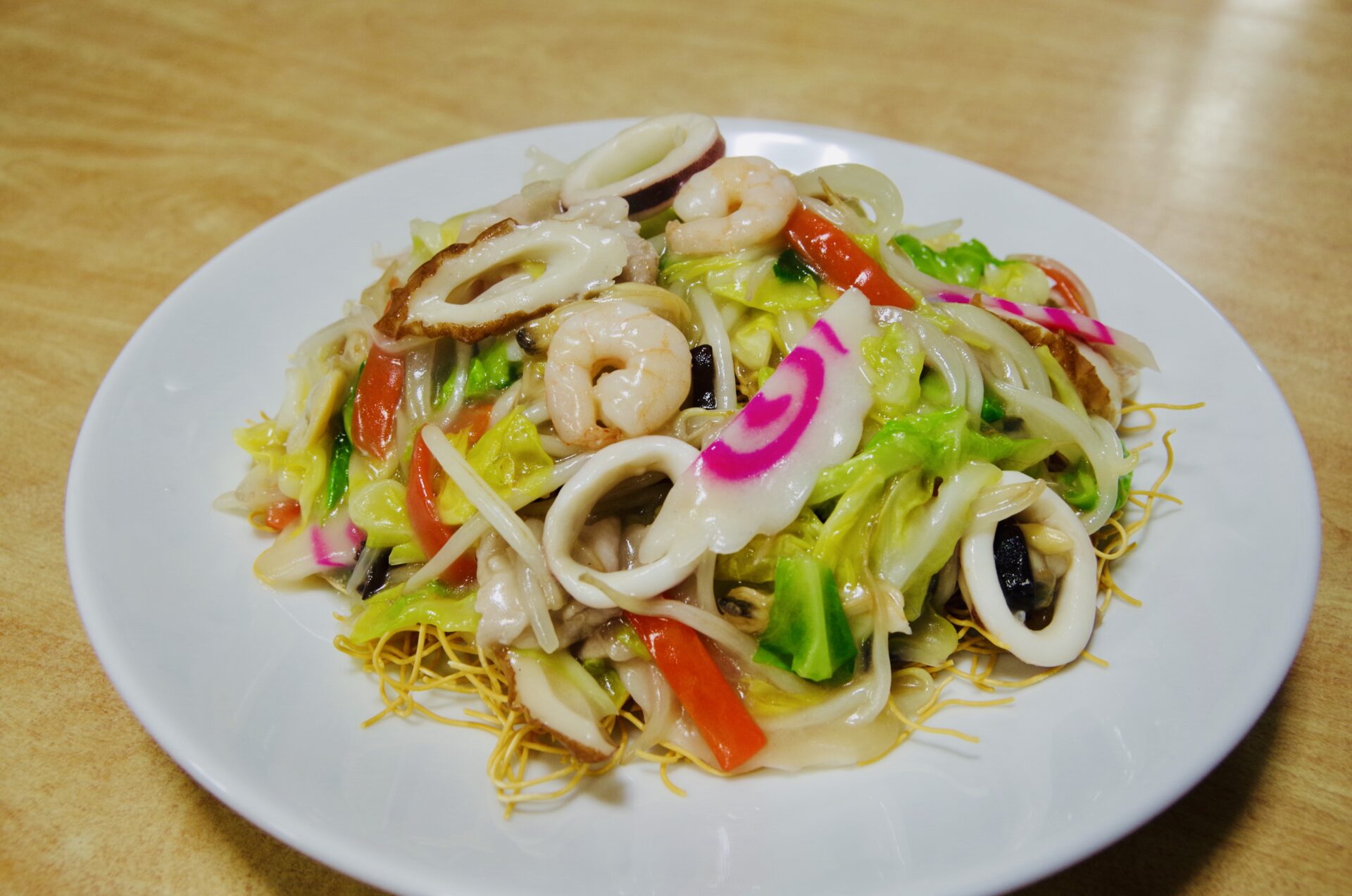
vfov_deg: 42.2
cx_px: 676
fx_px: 1162
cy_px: 448
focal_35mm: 31
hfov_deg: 60.4
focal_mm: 21
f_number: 5
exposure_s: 1/50
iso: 400
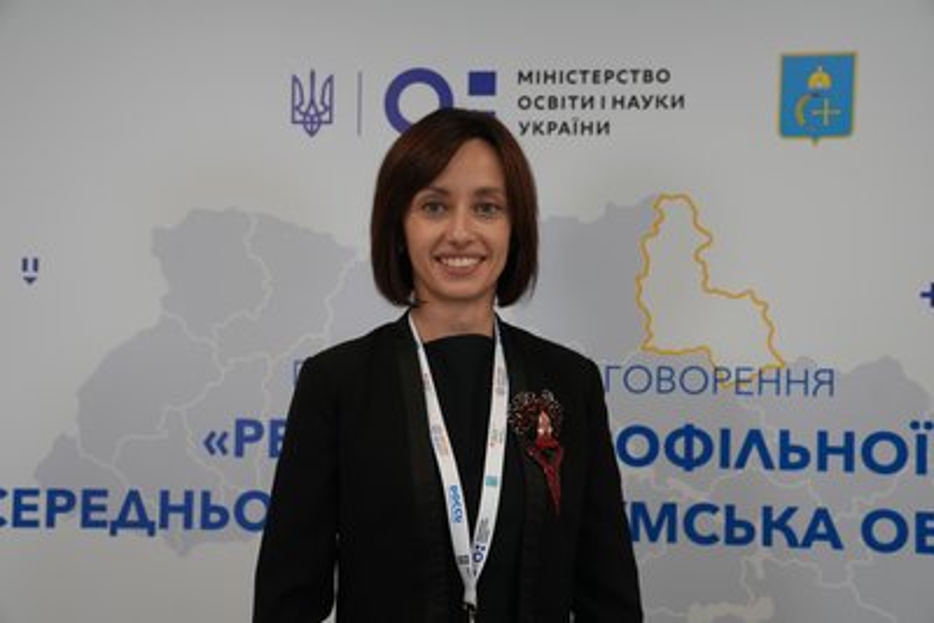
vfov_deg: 27.5
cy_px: 312
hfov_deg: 40.3
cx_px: 467
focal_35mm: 49
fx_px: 1272
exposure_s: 1/50
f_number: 4
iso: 400
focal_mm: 49
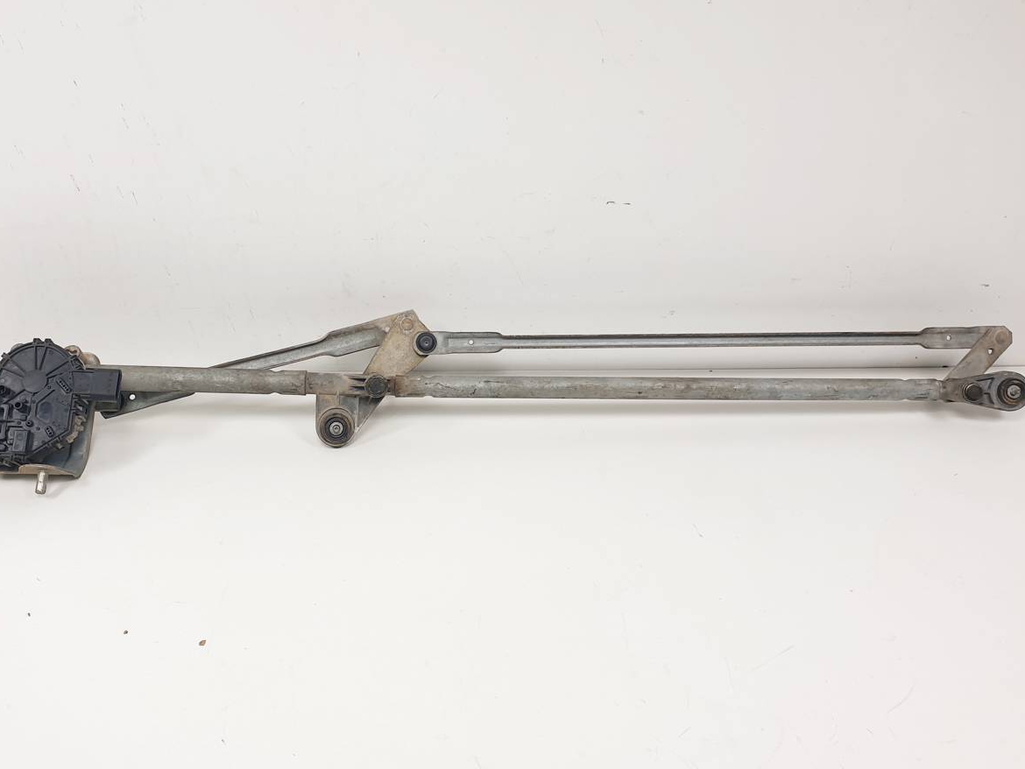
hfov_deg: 56.6
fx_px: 948
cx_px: 439
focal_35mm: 32
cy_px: 359
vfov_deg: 44.2
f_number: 2.4
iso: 50
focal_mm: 4.3
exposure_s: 1/265
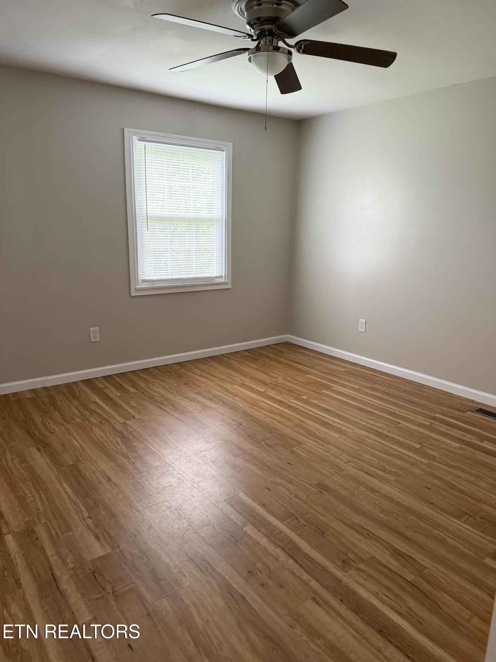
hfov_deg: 56.8
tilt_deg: -15.2
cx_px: 248
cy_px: 331
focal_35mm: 24
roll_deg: +0.9
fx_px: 459
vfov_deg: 71.6
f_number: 1.78
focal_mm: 6.76
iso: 320
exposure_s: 1/60
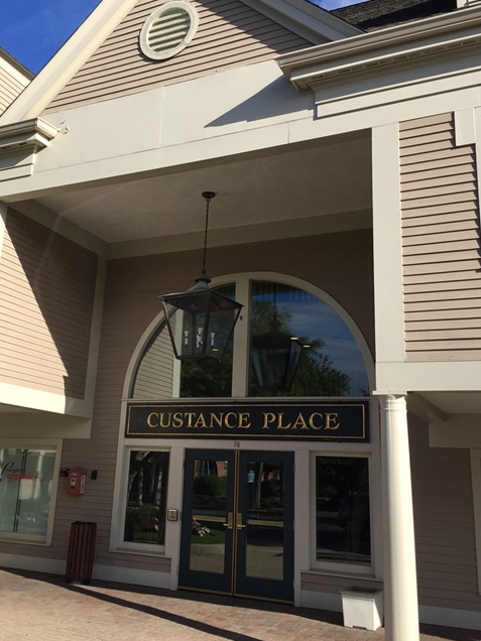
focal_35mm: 35
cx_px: 211
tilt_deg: +16.0
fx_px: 648
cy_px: 288
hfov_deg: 40.6
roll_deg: -2.3
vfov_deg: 52.5
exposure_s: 1/1647
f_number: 2.2
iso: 32
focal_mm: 4.15
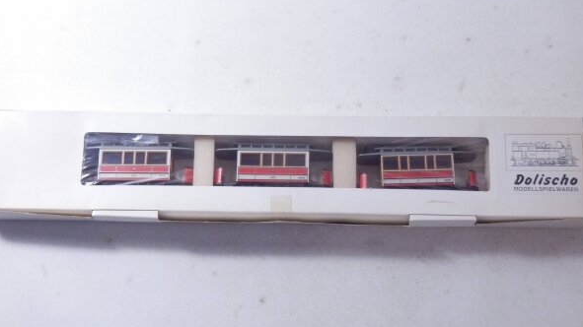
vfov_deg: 16.5
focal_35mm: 73
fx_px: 1128
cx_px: 293
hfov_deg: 29.0
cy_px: 117
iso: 640
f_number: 4.4
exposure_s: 1/160
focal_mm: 11.9
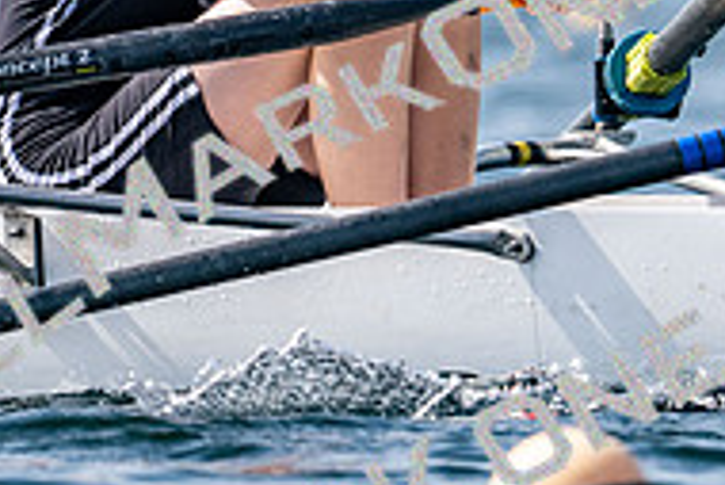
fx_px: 36841
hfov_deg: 1.1
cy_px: -99
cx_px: 584
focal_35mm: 1828
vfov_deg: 0.8
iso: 250
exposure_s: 1/2500
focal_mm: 400
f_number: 4.5
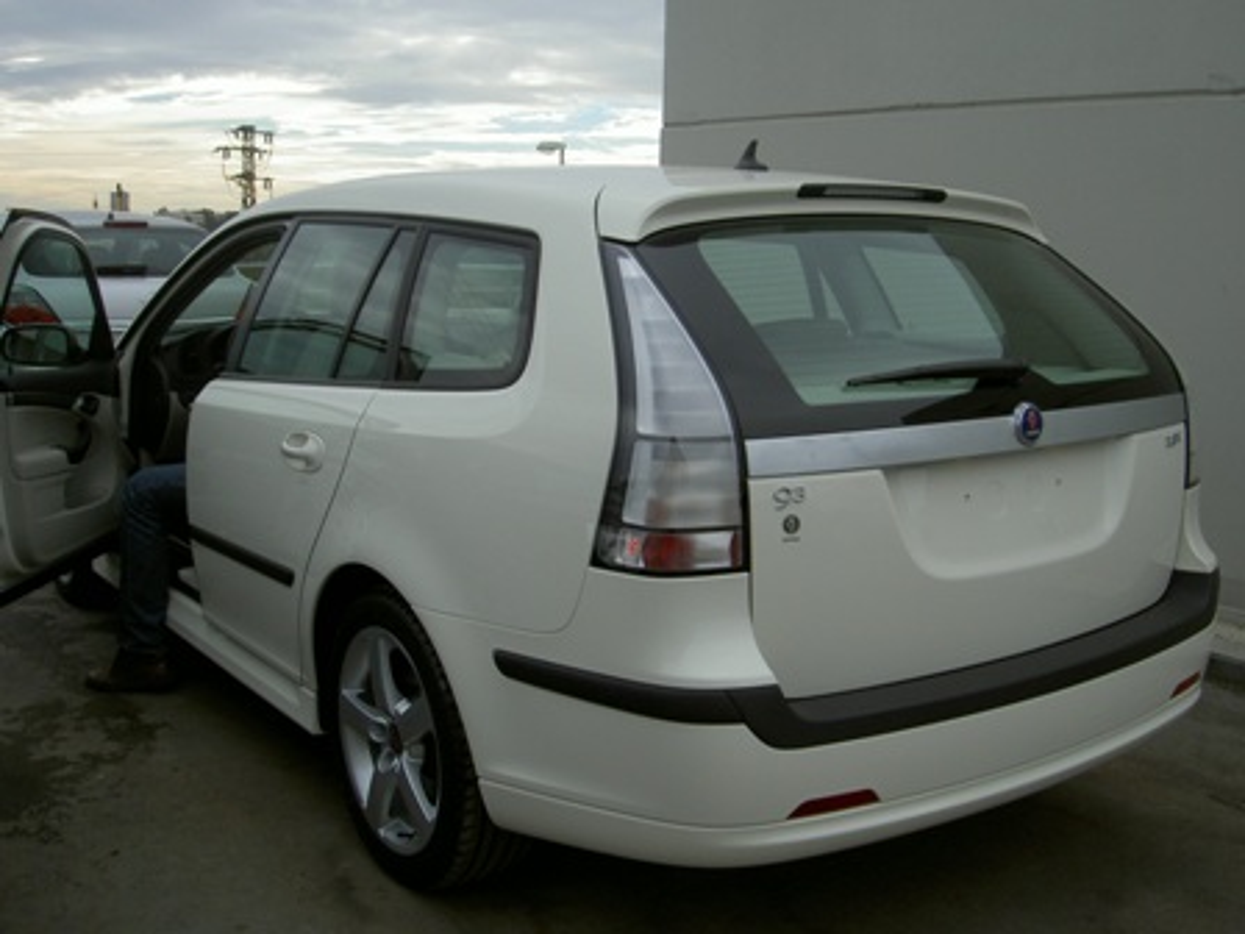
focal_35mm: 39
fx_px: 1403
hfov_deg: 47.9
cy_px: 467
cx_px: 622
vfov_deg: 36.8
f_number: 4.7
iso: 100
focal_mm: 8
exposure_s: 1/435
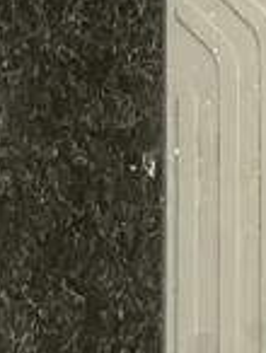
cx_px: 339
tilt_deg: -81.6
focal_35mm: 196
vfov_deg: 10.1
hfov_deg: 7.5
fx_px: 2002
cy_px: 278
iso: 400
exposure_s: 1/25
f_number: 1.8
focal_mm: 3.99
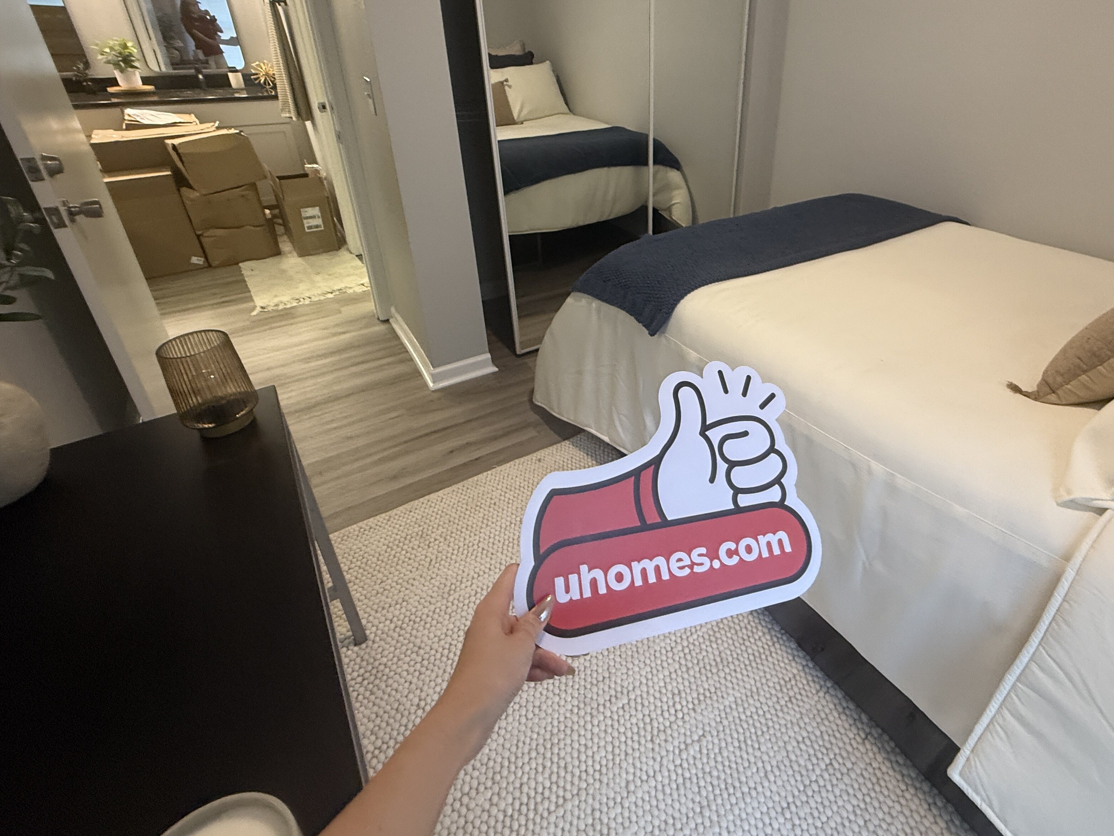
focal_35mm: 18
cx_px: 674
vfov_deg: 70.4
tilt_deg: -25.7
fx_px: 579
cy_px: 310
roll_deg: -0.4
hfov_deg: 86.5
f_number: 2.2
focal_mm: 2.22
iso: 250
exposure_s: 1/60
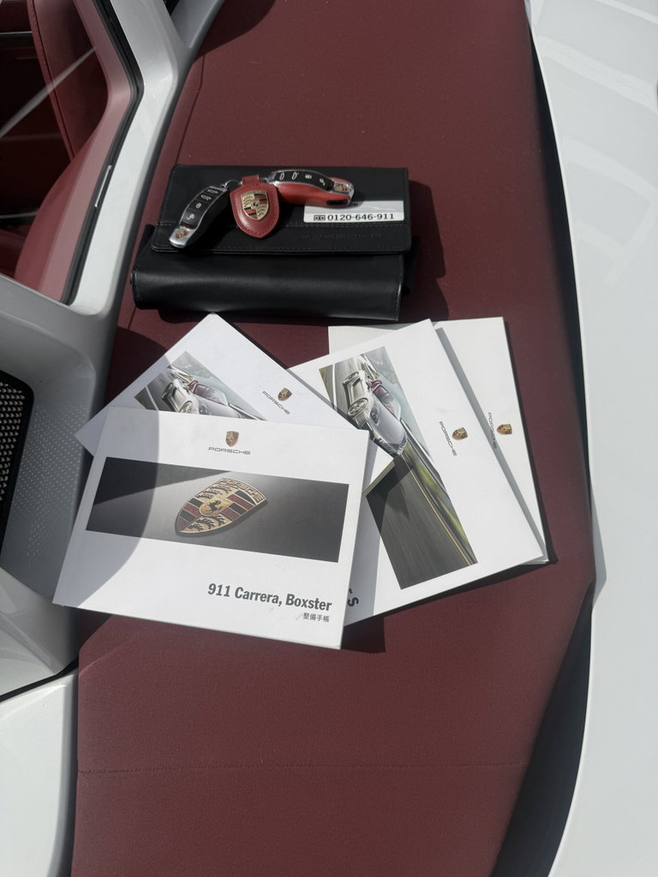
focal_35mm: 24
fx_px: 608
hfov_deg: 56.8
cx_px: 329
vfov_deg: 71.6
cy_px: 438
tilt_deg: -60.1
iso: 80
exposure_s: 1/11905
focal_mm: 6.76
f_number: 1.78
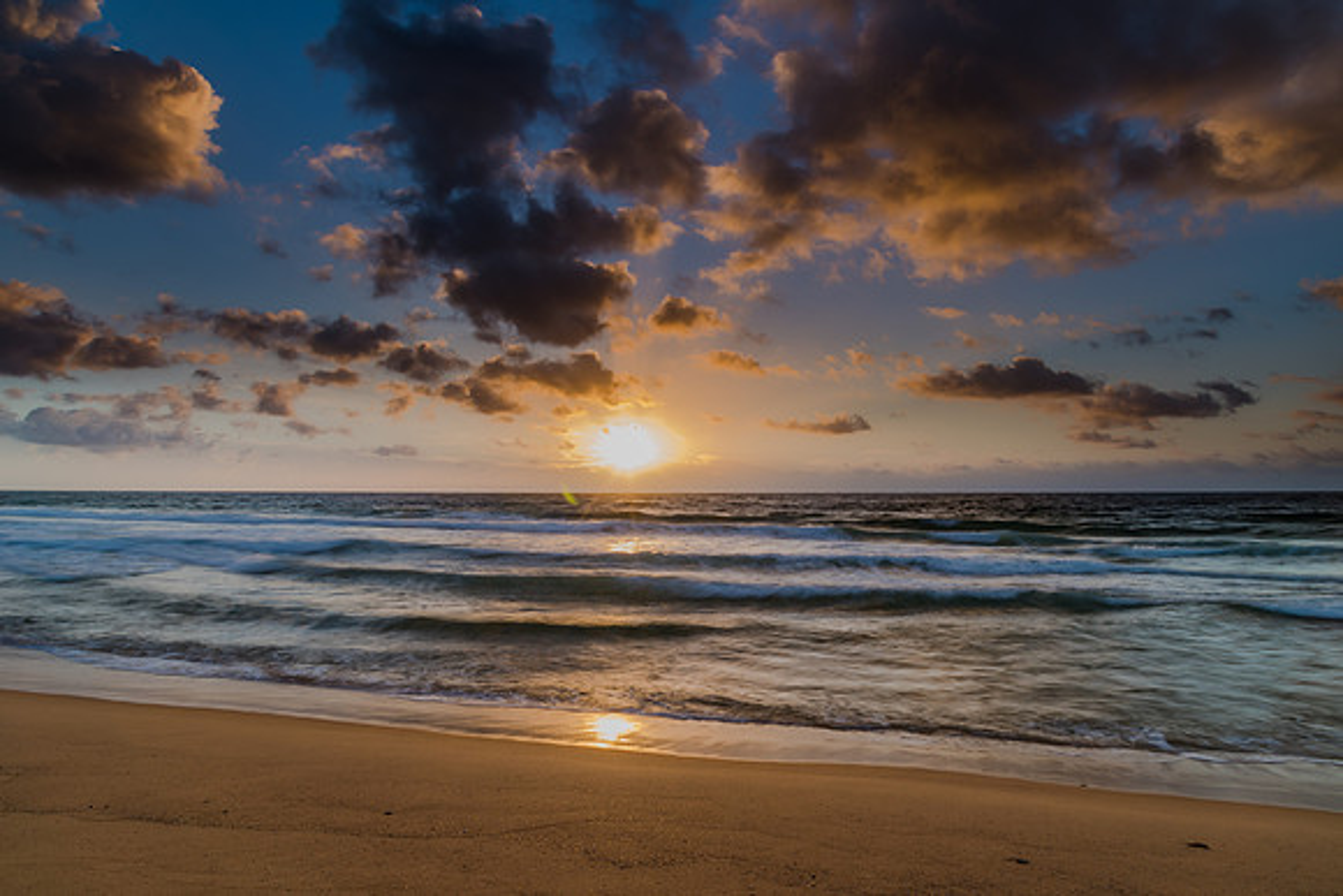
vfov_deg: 52.9
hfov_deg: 73.4
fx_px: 900
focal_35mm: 24
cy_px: 448
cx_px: 672
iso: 31
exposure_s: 1/2
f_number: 18
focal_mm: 24
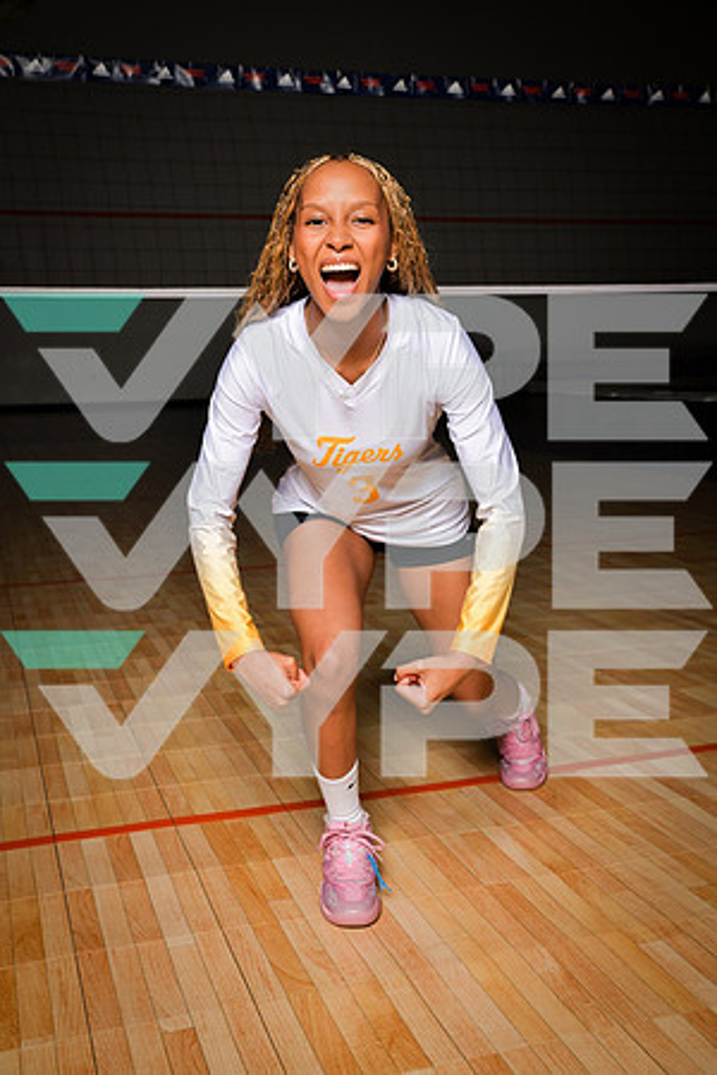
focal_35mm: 40
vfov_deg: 48.5
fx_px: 1195
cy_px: 538
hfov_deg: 33.4
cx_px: 358
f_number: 7.1
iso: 1000
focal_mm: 40
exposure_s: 1/320
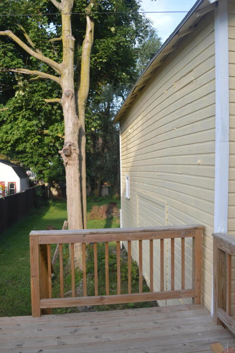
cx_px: 118
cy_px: 176
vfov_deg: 67.4
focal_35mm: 27
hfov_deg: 47.9
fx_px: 265
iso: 160
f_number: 5.6
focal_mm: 18
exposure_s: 1/125
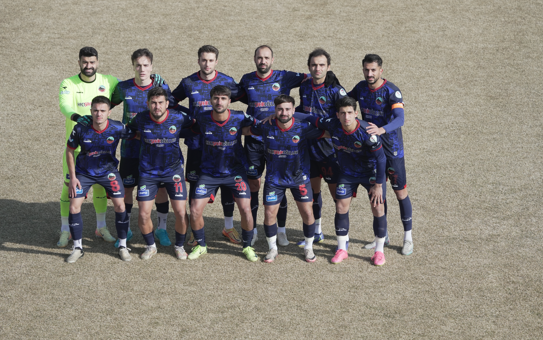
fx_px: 3685
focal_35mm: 249
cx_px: 272
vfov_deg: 5.3
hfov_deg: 8.4
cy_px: 169
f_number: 5.6
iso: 250
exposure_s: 1/1000
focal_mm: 244
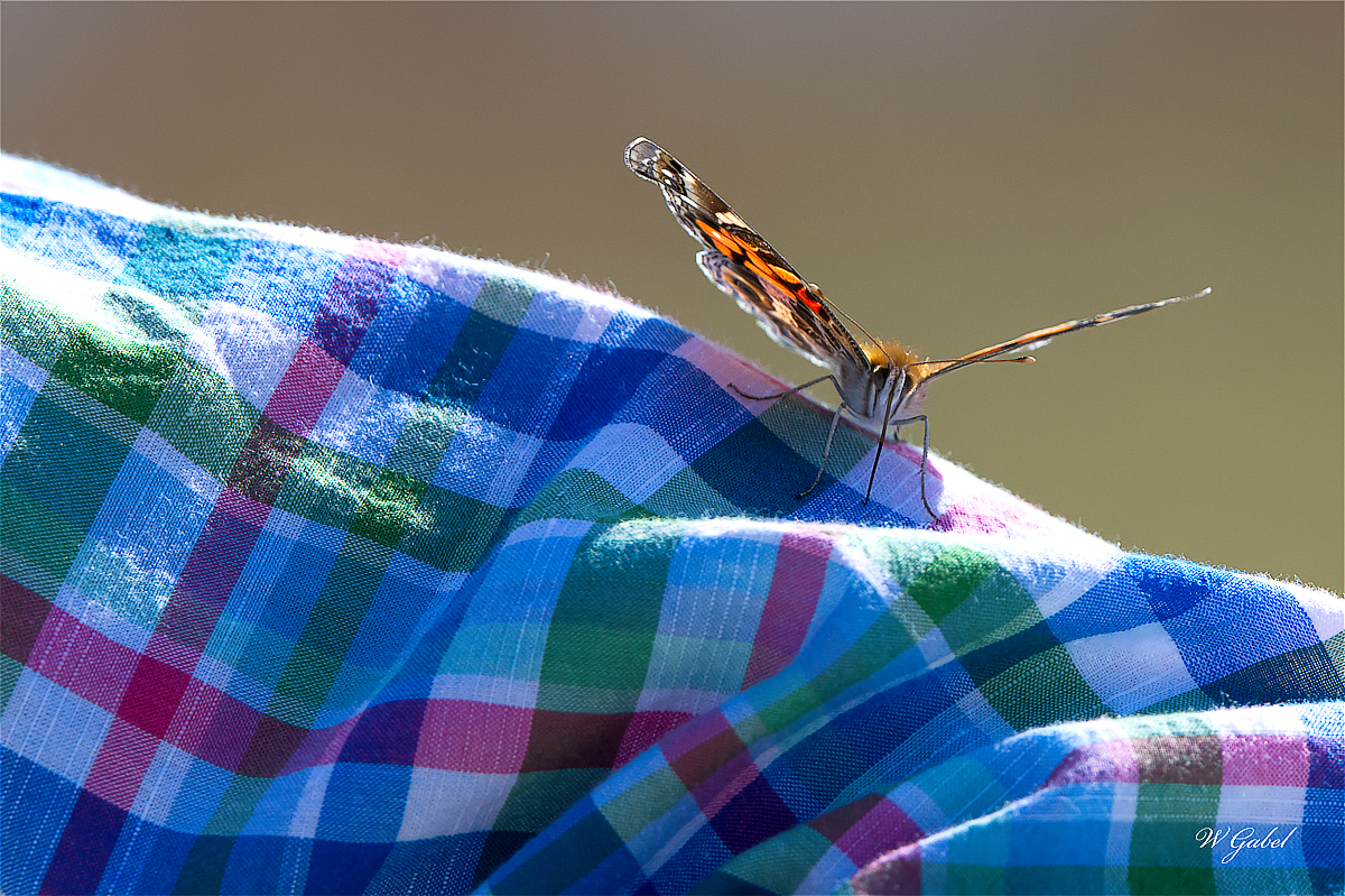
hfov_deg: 2.8
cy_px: 448
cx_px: 672
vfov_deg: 1.8
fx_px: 28008
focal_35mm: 750
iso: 1600
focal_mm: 500
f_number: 8
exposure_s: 1/3200
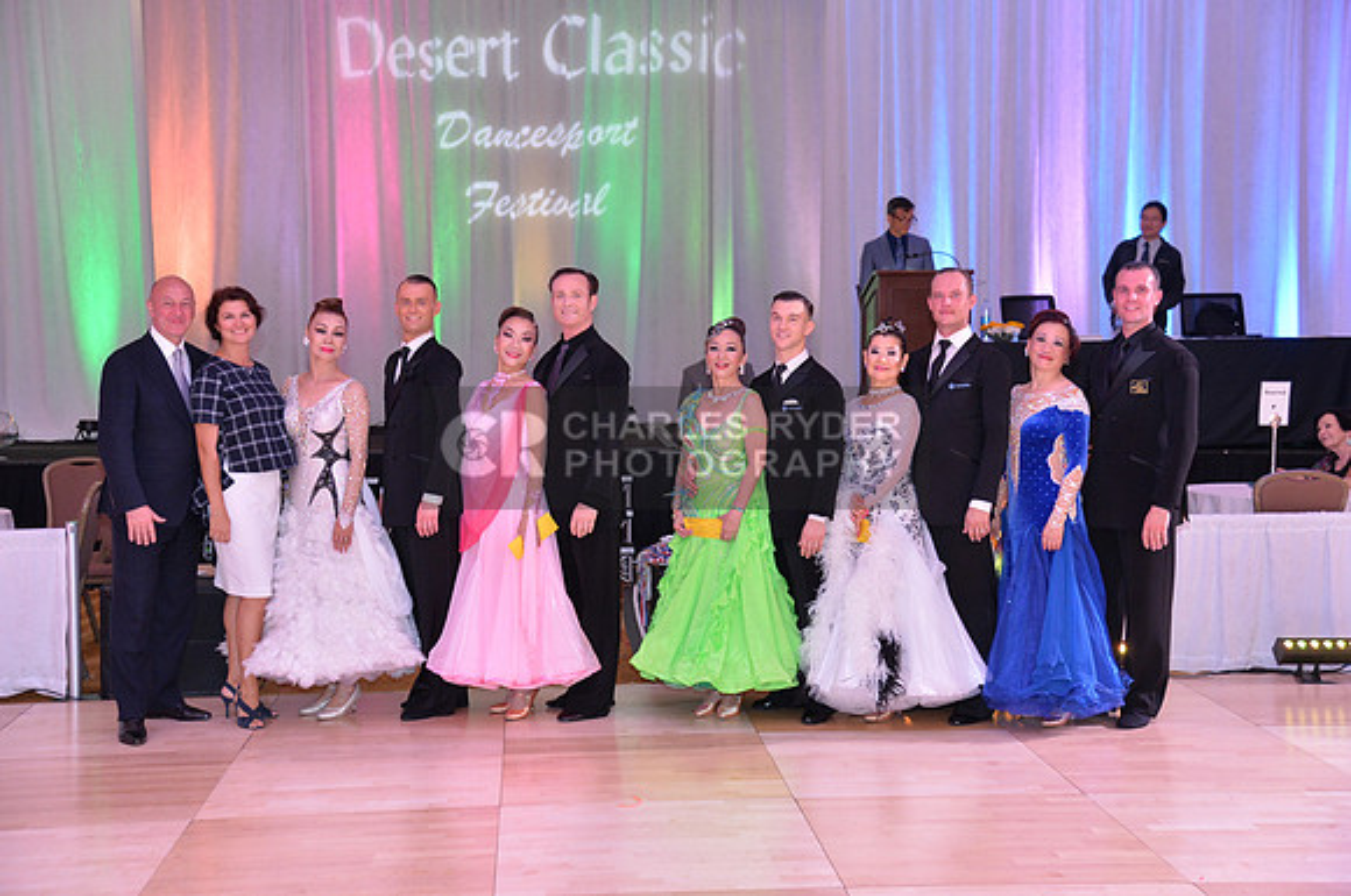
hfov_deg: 41.2
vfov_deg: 28.0
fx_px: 1799
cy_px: 448
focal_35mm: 48
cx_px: 676
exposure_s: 1/250
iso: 2000
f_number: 4
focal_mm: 48
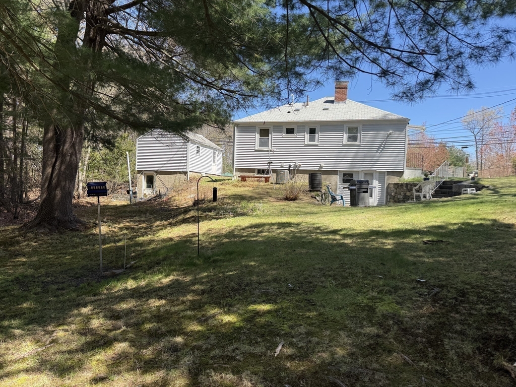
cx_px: 258
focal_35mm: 24
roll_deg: -2.0
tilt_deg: +0.1
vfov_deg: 56.8
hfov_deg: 71.6
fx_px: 358
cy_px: 194
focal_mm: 6.76
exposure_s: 1/1585
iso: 80
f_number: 1.78
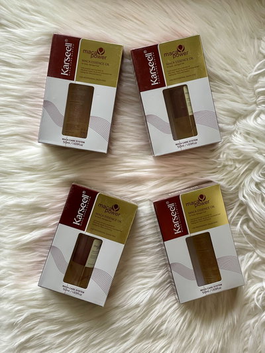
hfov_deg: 28.0
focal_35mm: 52
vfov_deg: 36.8
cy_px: 176
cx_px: 132
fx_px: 531
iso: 160
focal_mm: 6
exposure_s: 1/50
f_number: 2
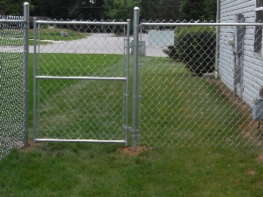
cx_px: 136
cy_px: 61
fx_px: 478
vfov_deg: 23.1
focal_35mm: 63
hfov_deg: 30.7
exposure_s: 1/600
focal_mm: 4.9
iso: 80
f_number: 3.5
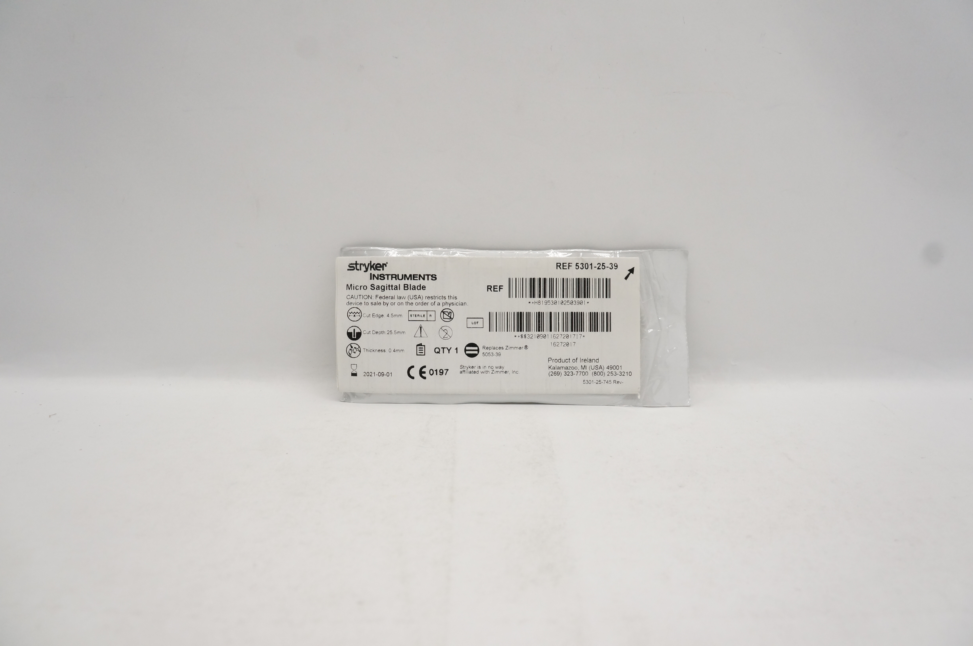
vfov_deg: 47.8
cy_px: 323
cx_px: 486
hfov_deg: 67.4
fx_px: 729
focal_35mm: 27
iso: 800
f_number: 6.3
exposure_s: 1/200
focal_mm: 18
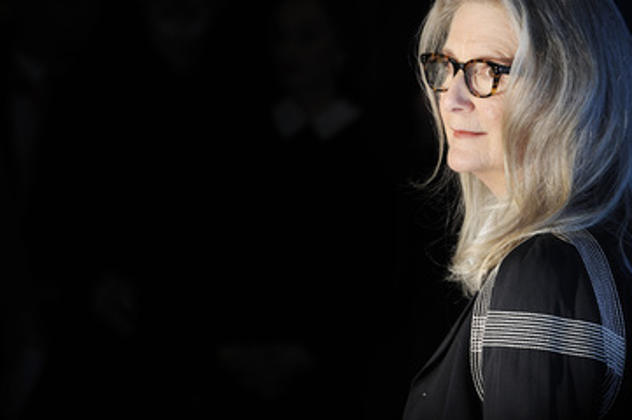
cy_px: 161
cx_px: 369
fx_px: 4385
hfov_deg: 8.2
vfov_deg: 5.5
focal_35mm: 250
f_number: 7.1
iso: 200
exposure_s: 1/320
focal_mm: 200
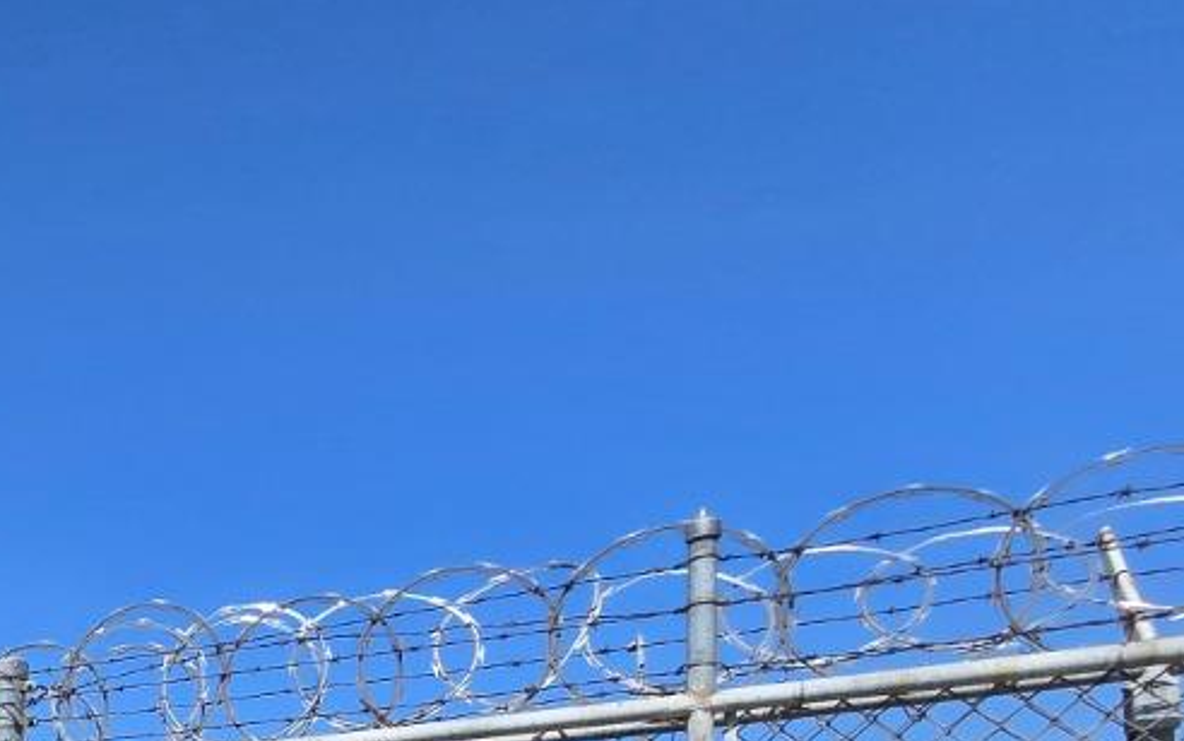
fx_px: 1356
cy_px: 1074
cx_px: -573
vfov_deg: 24.6
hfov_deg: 29.4
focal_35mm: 42
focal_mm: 2.2
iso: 50
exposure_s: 1/3229
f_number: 2.2
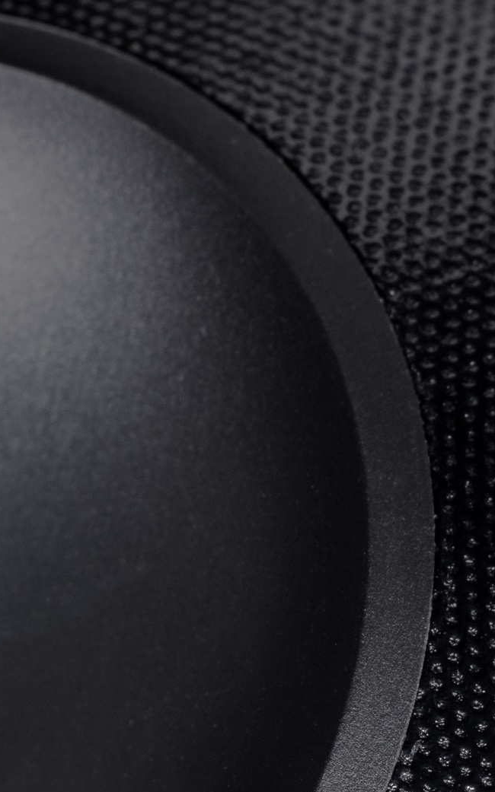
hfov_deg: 4.0
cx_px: -123
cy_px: 746
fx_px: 7128
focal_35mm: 330
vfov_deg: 6.4
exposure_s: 1/8
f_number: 8
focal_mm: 54
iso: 200
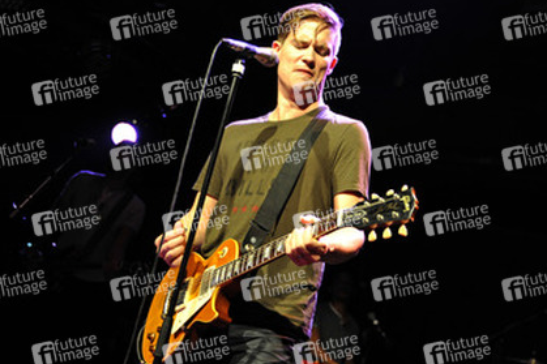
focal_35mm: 43
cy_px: 188
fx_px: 653
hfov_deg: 45.4
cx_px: 291
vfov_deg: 31.2
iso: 1600
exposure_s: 1/200
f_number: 3.2
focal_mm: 40
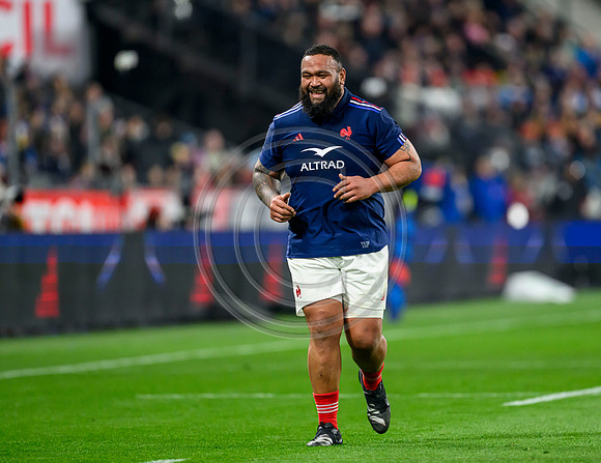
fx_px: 8821
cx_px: 397
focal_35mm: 503
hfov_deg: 3.9
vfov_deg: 3.0
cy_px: 198
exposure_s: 1/3200
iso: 3200
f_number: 2.8
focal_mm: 400
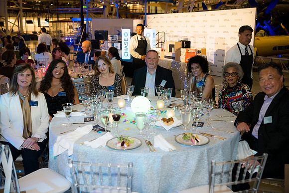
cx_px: 144
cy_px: 96
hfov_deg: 54.4
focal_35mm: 35
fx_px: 281
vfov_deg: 37.9
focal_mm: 35
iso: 1250
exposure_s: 1/125
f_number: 2.8
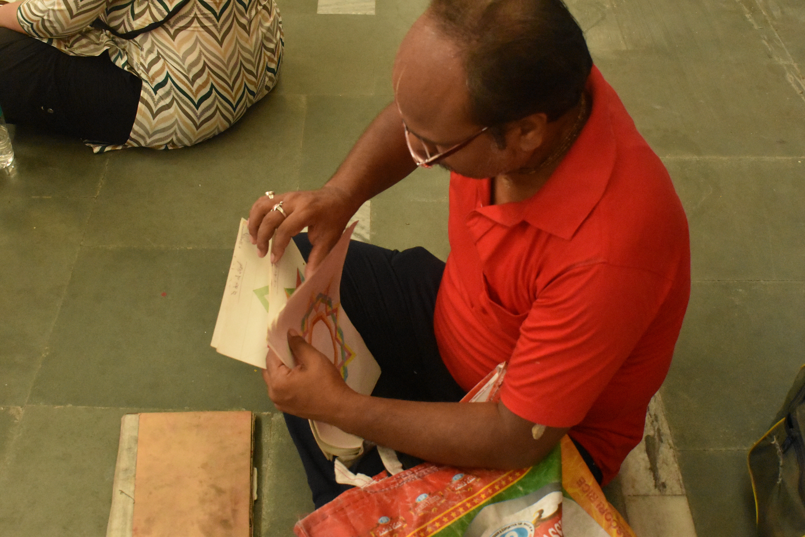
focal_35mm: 45
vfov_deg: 29.9
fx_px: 1006
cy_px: 268
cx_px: 402
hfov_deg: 43.6
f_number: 9
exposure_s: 1/60
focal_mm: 30
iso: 6400
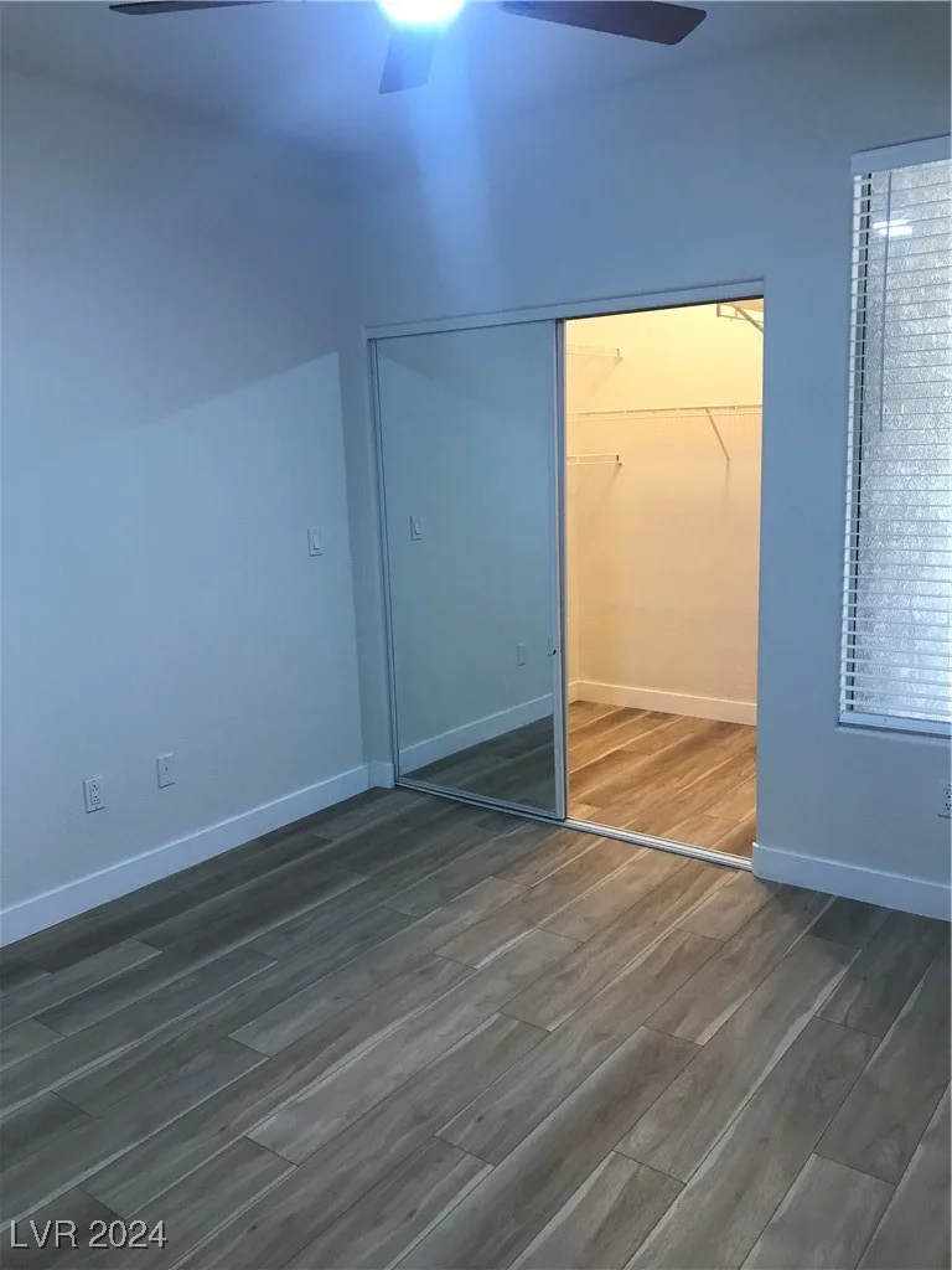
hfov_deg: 49.7
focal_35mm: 28
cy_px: 635
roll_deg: +0.7
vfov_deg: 63.4
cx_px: 476
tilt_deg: -10.1
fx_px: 1027
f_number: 1.8
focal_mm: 3.99
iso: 40
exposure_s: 1/15
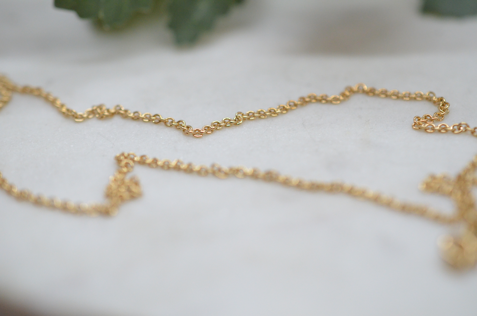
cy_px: 158
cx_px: 238
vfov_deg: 22.5
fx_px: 793
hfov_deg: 33.5
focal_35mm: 60
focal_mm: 40
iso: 2500
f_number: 4
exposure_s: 1/2500
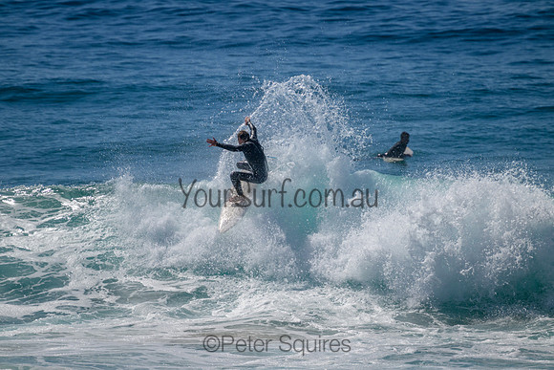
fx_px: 12313
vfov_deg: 1.7
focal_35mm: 800
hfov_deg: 2.6
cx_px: 277
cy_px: 185
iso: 400
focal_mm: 800
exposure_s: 1/2000
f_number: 11
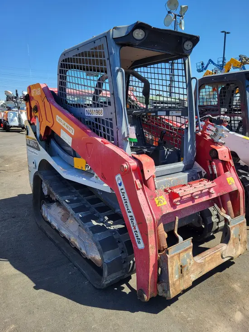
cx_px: 124
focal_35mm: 26
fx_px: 249
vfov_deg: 67.3
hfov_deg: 53.1
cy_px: 166
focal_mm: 5.4
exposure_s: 1/1129
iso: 40
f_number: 1.8
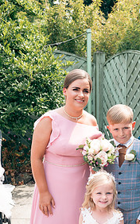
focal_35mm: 57
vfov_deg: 34.9
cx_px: 105
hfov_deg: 22.5
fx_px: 348
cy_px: 168
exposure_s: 1/200
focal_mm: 35
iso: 100
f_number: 5
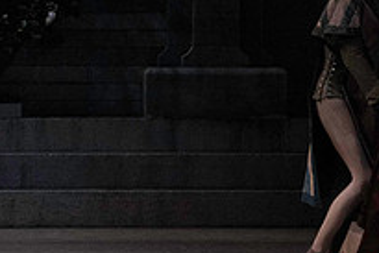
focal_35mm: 458
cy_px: 45
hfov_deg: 4.5
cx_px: 264
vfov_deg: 3.0
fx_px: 4825
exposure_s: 1/400
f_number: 11
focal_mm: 162
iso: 16000
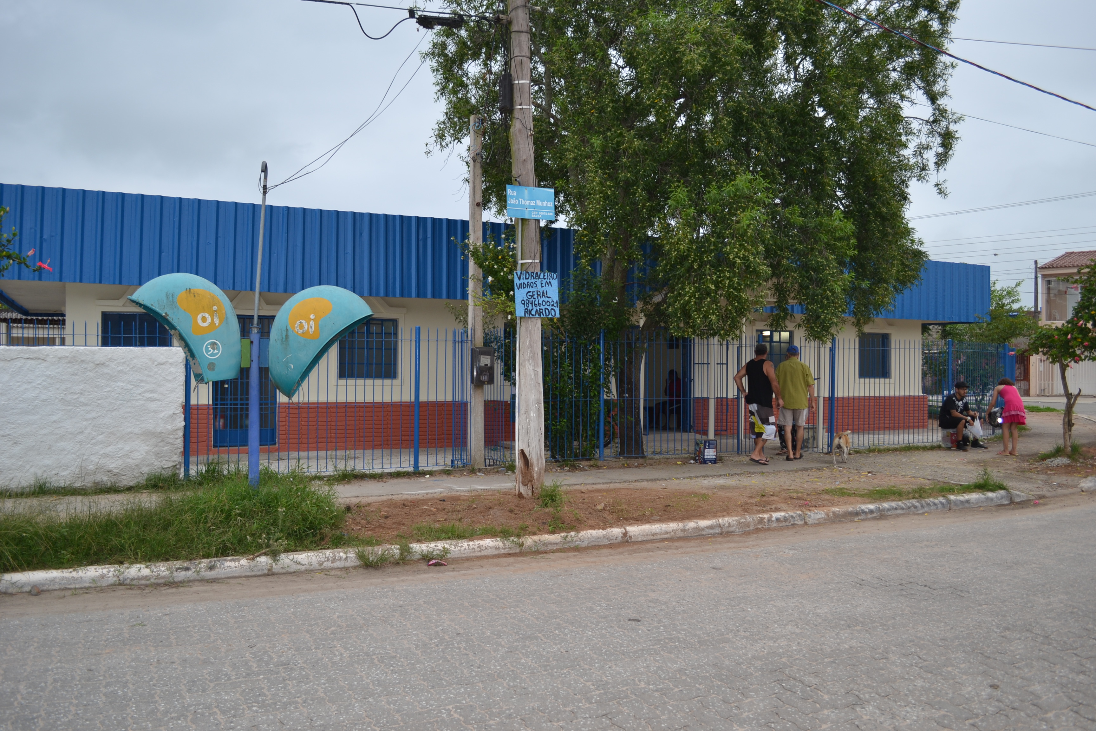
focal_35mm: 30
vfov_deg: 43.6
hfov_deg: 61.9
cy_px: 366
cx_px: 548
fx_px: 913
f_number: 4
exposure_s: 1/125
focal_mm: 20
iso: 110
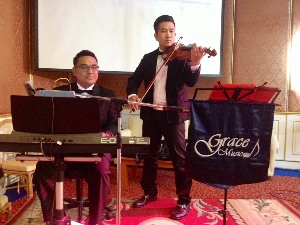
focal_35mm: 35
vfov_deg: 40.7
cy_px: 112
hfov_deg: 52.6
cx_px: 150
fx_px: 303
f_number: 2.4
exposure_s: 1/15
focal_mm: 4.28
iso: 640
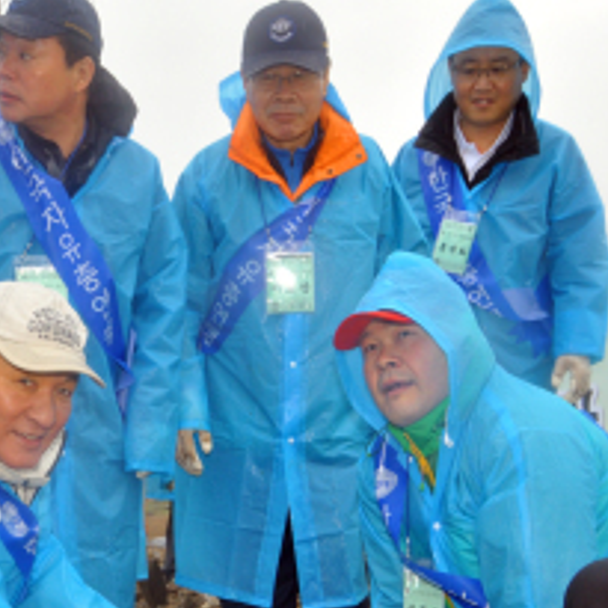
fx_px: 1173
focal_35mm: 59
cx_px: 157
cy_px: 469
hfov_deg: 28.7
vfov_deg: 28.6
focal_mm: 19
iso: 400
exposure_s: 1/250
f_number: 6.3
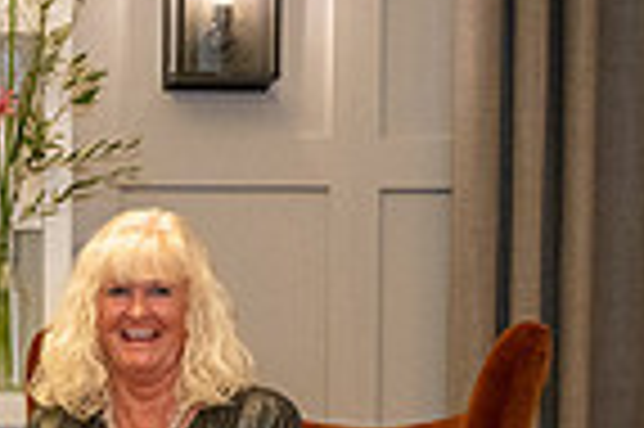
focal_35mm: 140
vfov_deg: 9.7
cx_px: -279
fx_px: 2502
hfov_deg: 13.9
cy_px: 437
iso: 3600
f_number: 4
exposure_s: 1/60
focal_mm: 34.5
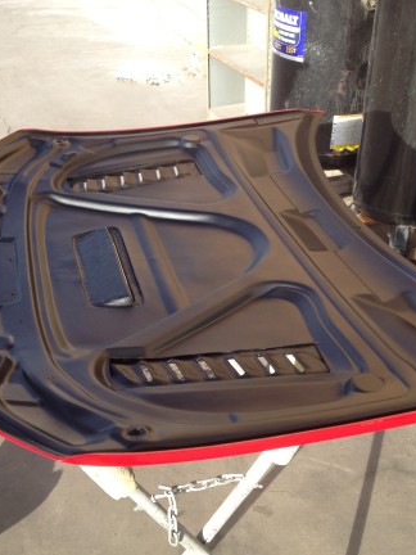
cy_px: 278
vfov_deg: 40.4
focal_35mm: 47
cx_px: 220
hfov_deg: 30.9
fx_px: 753
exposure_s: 1/488
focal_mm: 4.28
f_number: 2.4
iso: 50
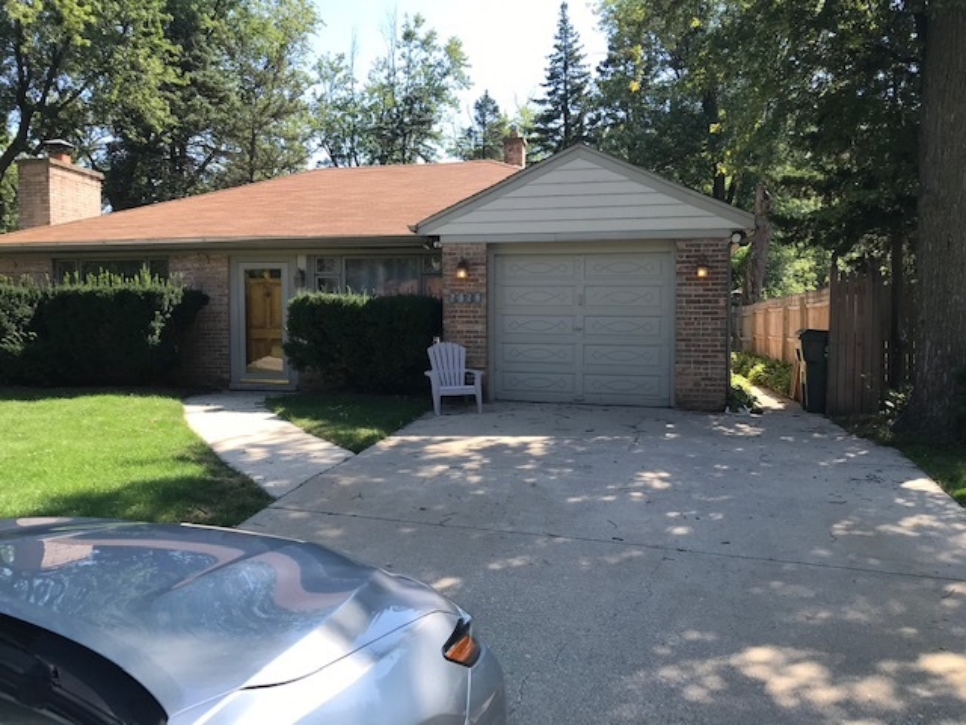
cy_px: 362
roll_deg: -0.8
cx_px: 483
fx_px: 781
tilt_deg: -5.3
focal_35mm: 28
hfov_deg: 63.4
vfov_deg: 49.7
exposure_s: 1/754
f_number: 1.8
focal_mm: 3.99
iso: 20
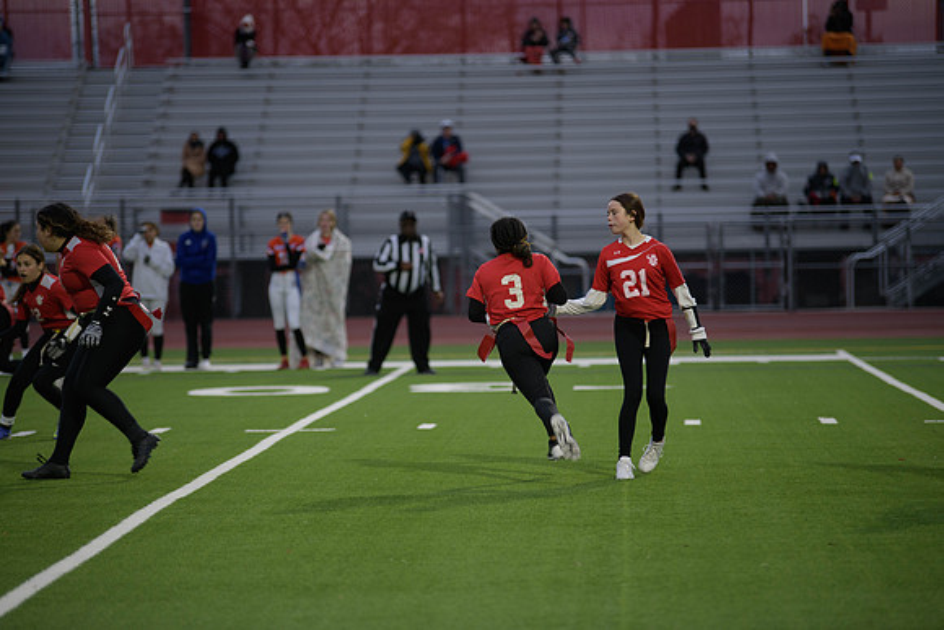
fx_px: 4327
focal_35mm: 165
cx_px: 472
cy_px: 315
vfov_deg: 8.3
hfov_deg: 12.4
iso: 320
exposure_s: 1/200
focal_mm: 165
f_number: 2.8
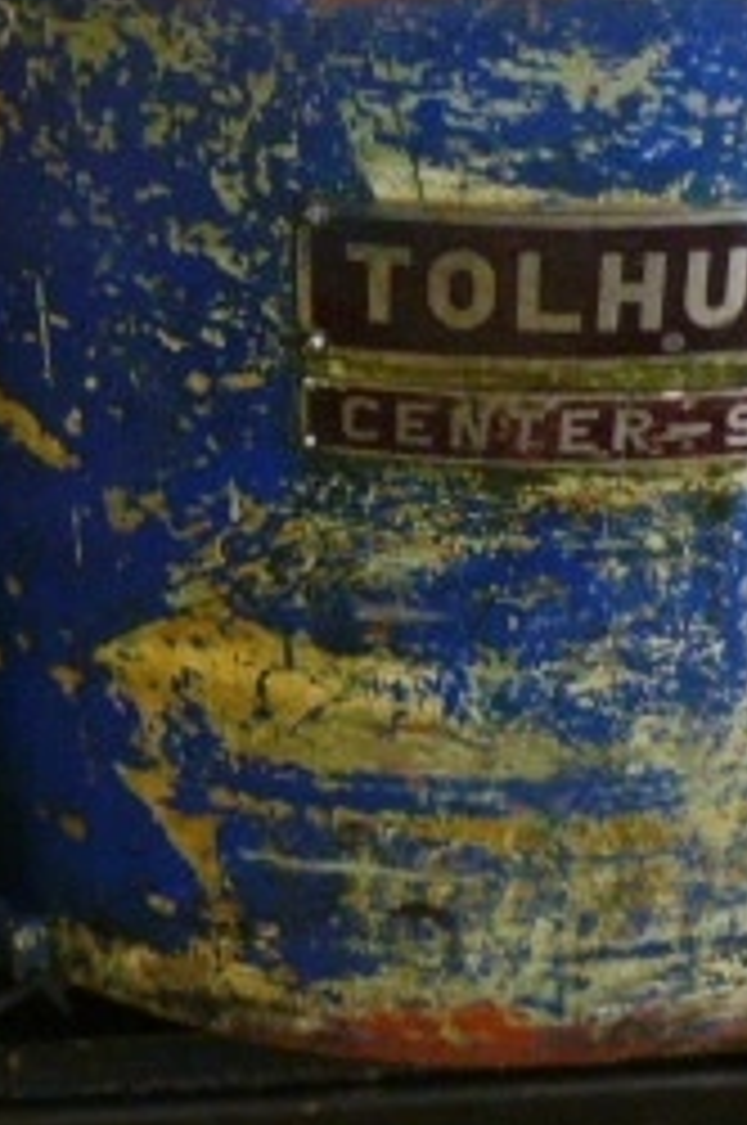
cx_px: 526
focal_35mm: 64
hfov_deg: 21.1
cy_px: 342
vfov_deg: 31.1
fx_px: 1997
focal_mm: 4.3
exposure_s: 1/5
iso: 400
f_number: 3.3
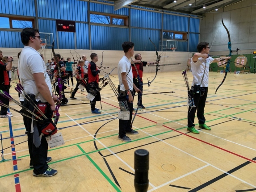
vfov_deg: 53.1
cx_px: 128
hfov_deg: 67.3
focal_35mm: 26
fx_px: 192
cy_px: 96
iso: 80
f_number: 1.8
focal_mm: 4.25
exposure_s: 1/50
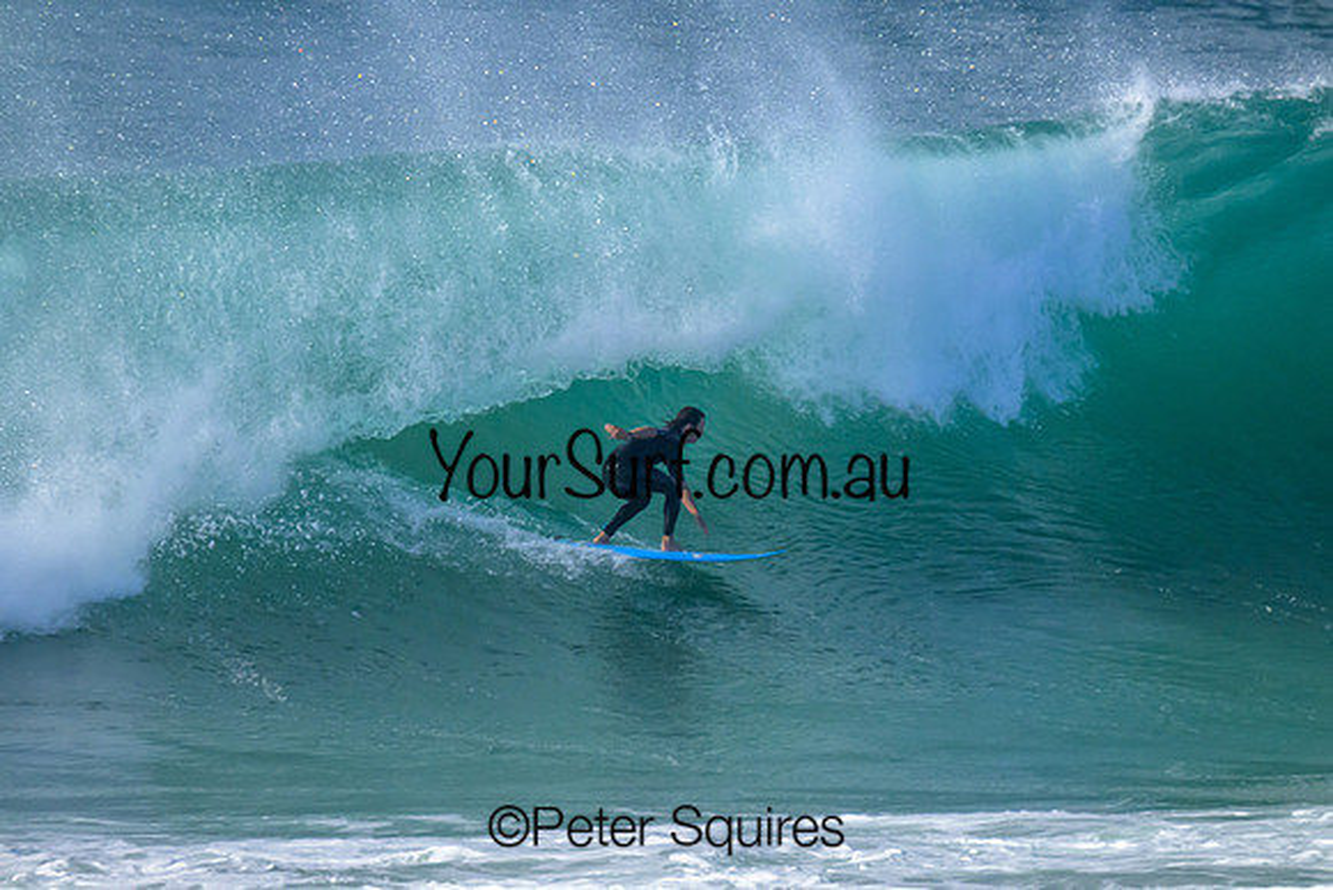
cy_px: 445
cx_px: 666
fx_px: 29628
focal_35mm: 800
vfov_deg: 1.7
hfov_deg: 2.6
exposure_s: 1/2500
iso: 6400
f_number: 11
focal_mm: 800
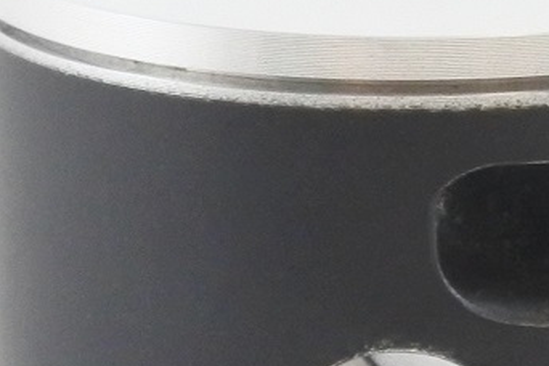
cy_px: 382
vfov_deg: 3.6
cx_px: 954
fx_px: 5871
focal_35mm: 385
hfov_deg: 5.3
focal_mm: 24
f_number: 5
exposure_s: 1/125
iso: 800
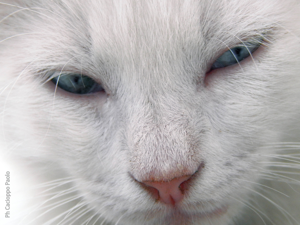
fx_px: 1404
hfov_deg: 12.2
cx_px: 150
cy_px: 112
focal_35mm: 162
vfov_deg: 9.2
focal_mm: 28.7
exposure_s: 1/15
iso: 400
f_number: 5.1
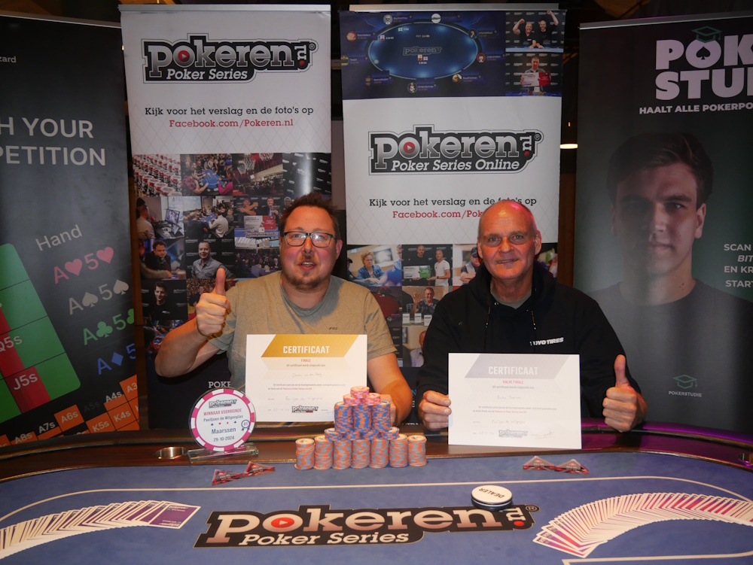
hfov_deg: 59.9
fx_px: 653
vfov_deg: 46.8
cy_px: 282
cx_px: 376
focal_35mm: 30
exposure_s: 1/60
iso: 800
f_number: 3.7
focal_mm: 15
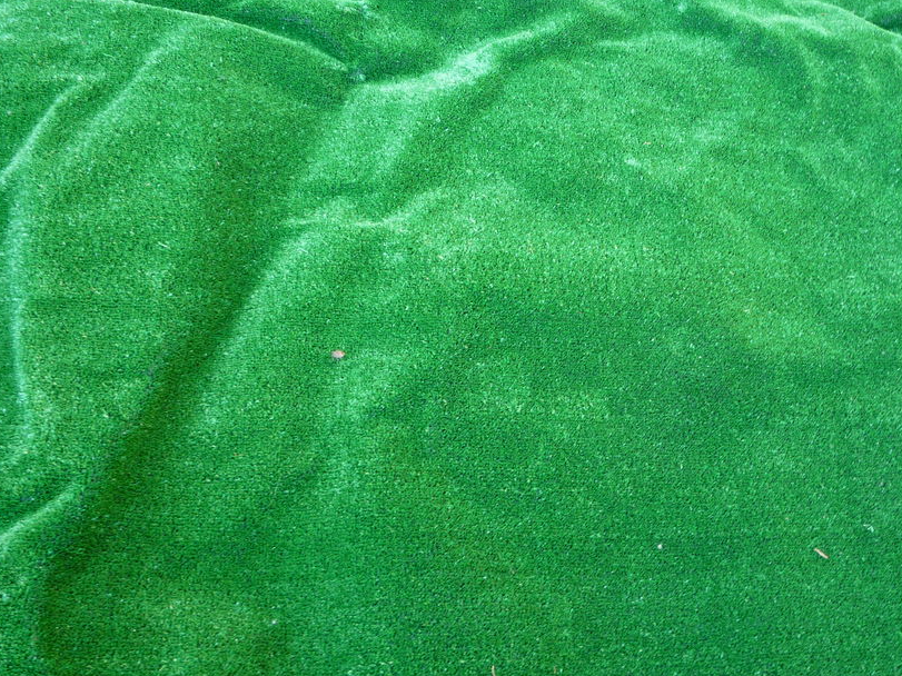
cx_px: 541
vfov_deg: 38.7
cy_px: 348
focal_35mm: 37
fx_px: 964
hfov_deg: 49.8
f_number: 3.3
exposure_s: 1/30
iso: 125
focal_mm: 5.2
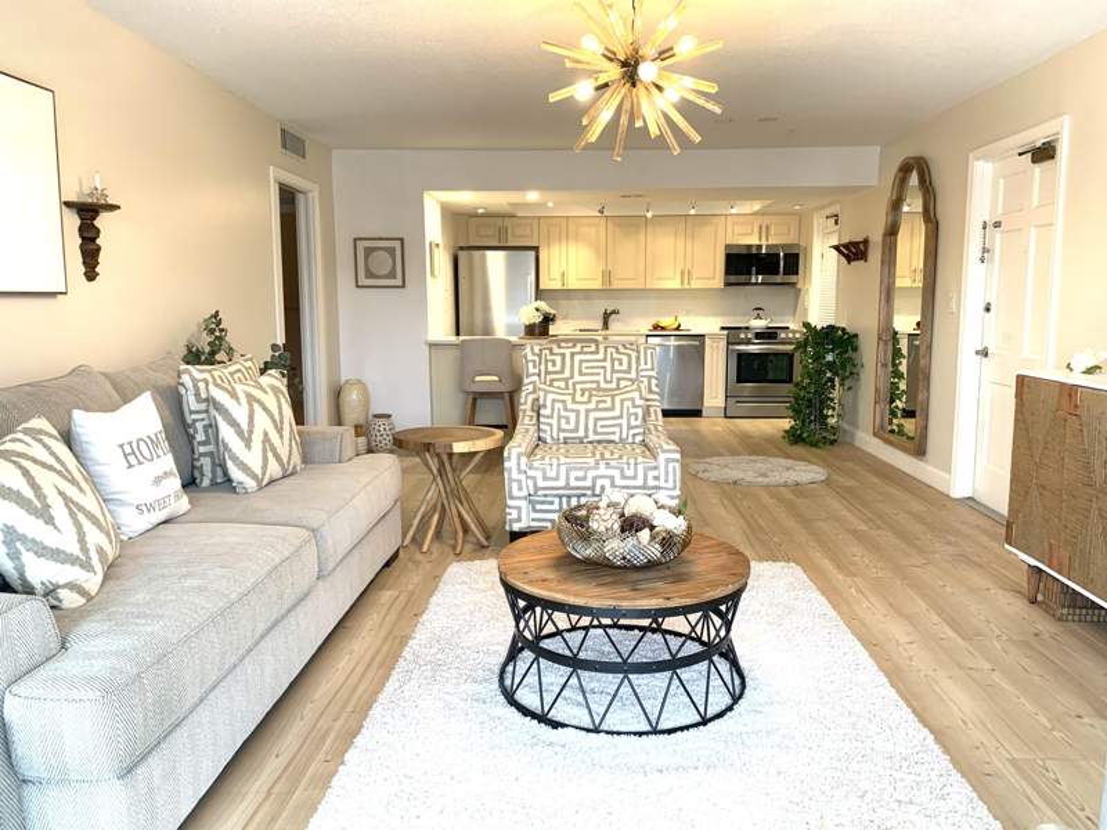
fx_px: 831
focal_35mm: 26
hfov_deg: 67.3
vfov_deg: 53.1
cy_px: 415
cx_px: 554
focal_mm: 4.25
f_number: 1.8
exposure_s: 1/60
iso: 80
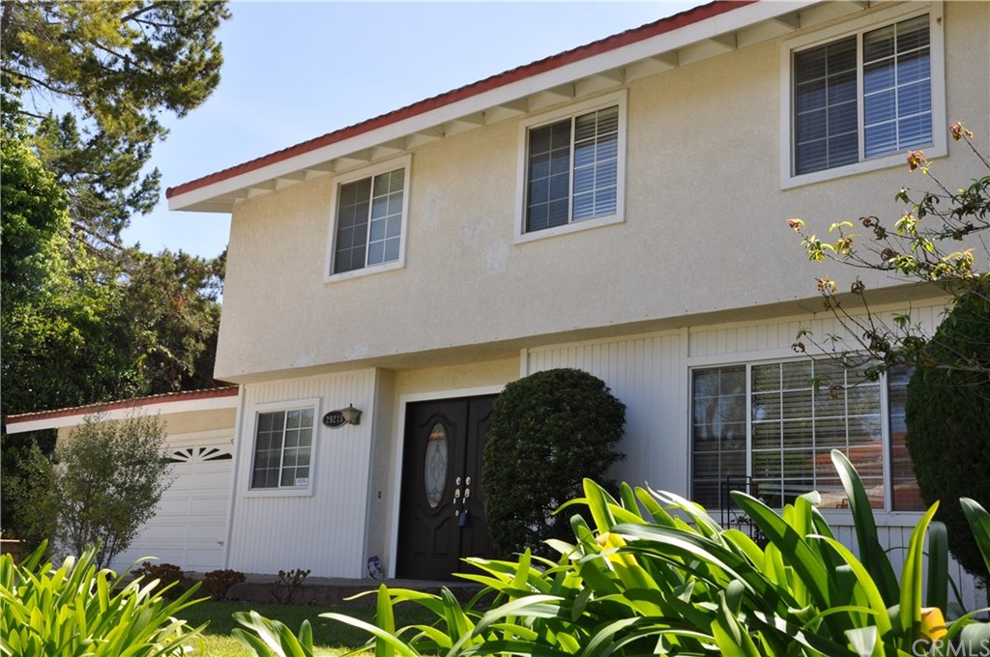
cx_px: 495
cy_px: 328
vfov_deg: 34.1
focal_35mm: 39
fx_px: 1071
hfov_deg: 49.6
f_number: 11
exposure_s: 1/125
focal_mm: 26
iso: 200
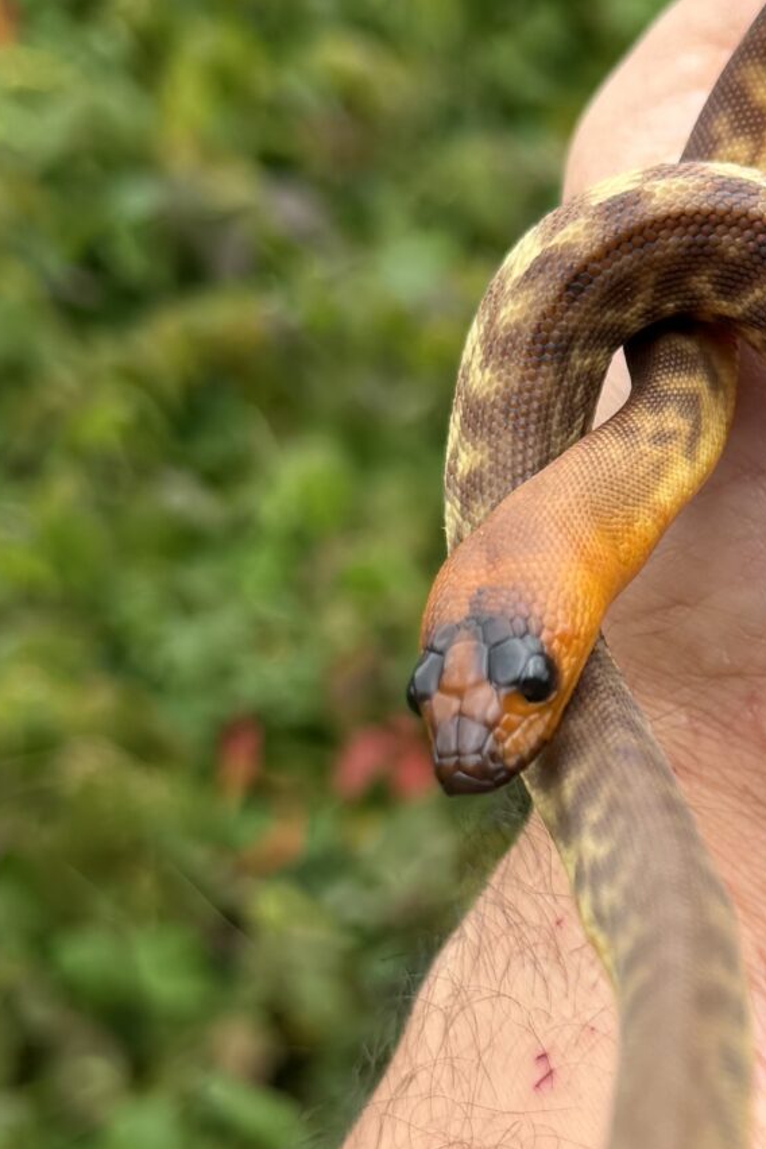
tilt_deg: -48.2
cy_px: 711
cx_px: 805
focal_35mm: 75
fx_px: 2394
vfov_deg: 26.9
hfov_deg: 17.7
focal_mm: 6.76
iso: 100
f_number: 1.78
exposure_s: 1/575
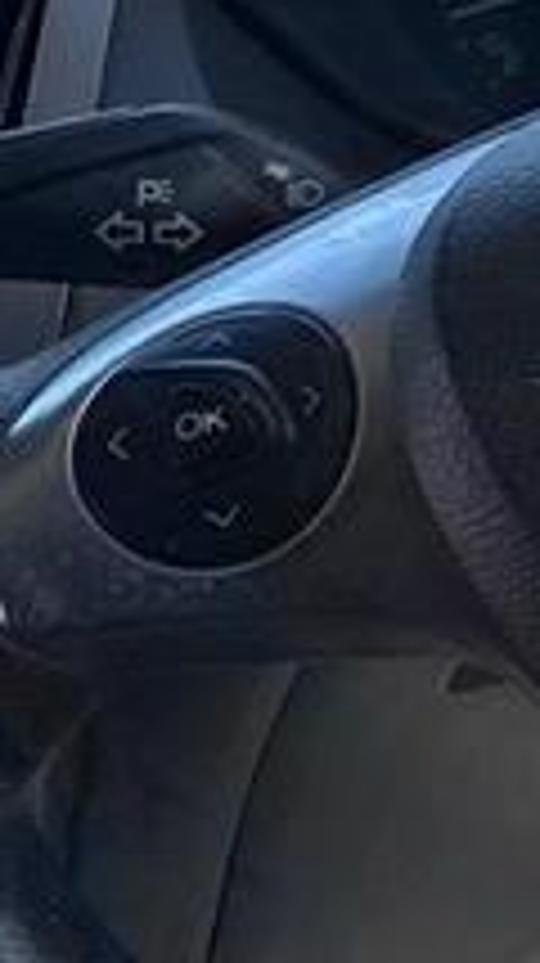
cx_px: 1080
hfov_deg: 15.2
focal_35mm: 64
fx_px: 1633
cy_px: 279
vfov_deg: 32.4
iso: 50
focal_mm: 2.22
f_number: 2.2
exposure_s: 1/338
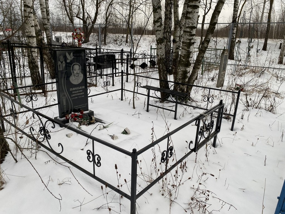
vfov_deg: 53.1
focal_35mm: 26
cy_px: 107
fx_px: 214
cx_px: 142
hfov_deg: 67.3
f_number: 1.8
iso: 32
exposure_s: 1/282
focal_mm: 4.25
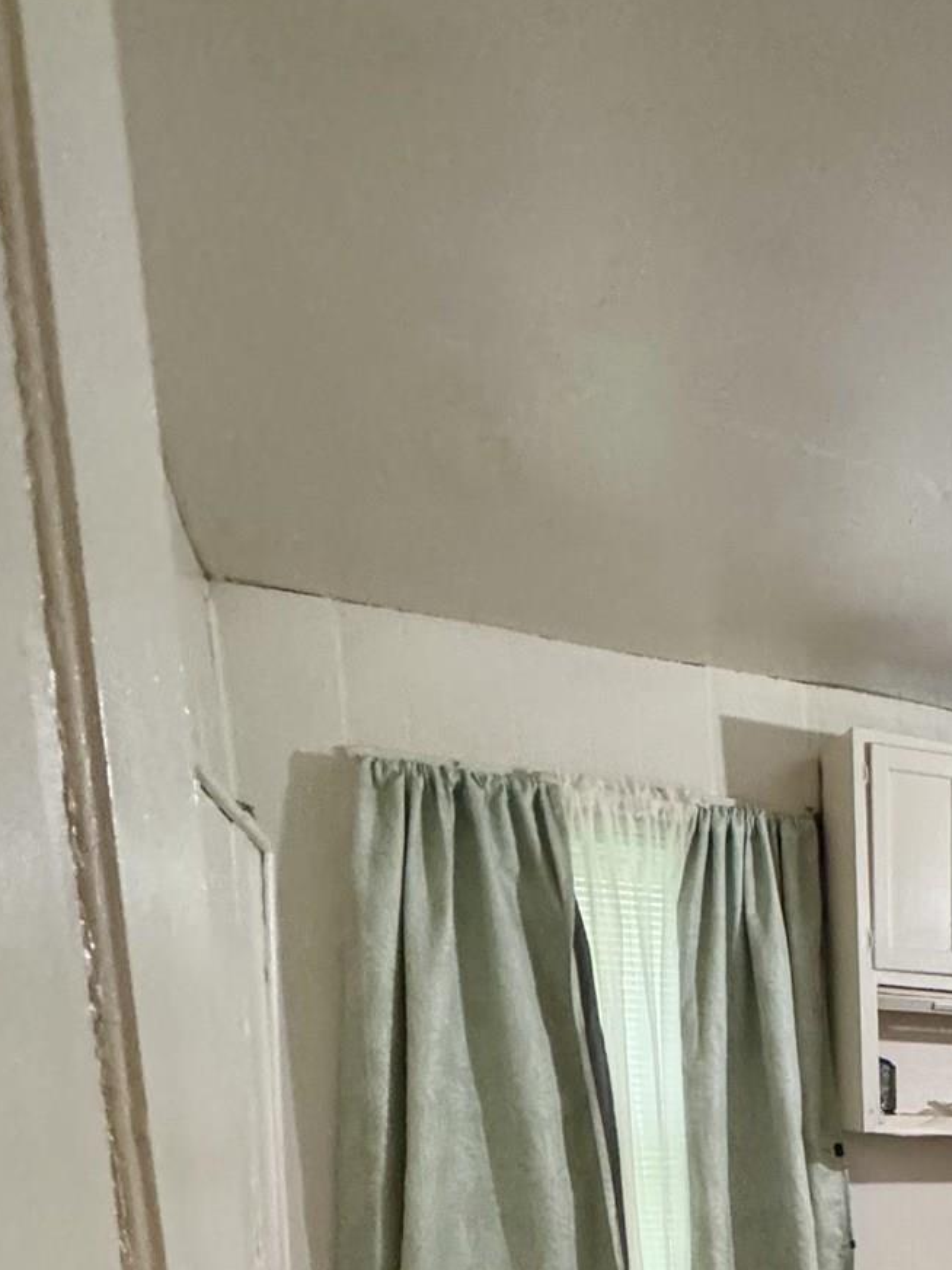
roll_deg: -1.6
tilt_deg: -9.3
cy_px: 1344
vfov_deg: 41.6
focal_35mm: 37
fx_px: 1357
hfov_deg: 30.7
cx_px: 1226
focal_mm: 2.22
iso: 800
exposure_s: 1/60
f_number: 2.2
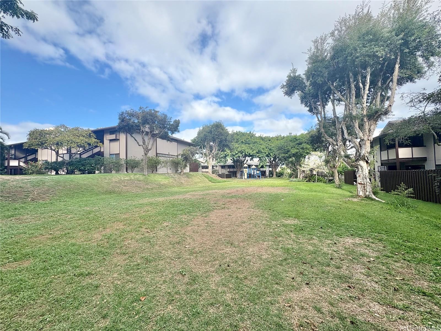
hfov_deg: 102.1
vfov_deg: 85.7
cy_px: 166
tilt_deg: +2.7
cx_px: 220
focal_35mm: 14
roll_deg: +2.4
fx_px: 178
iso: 40
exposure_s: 1/1034
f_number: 2.2
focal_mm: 2.22
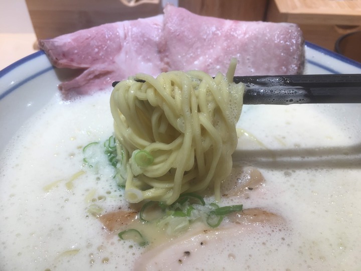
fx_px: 302
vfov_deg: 48.2
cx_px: 180
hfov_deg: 61.7
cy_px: 136
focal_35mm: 29
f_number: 2.2
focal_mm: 4.15
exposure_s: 1/120
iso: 32
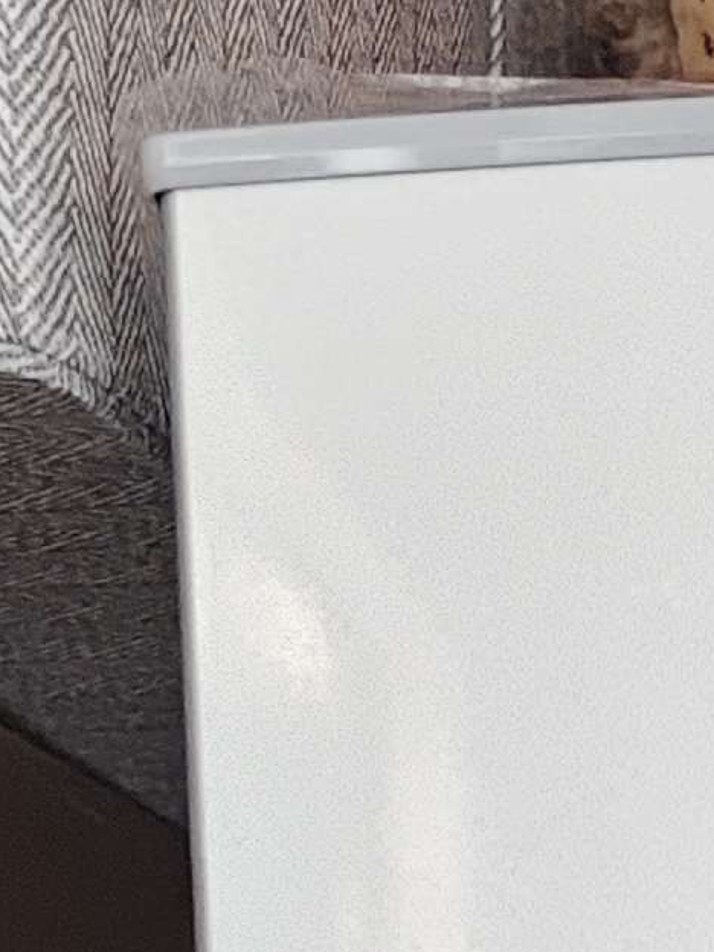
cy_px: 2438
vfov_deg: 10.7
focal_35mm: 151
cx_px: 1437
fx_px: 4153
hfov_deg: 9.2
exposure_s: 1/50
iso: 1401
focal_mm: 5.56
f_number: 1.88
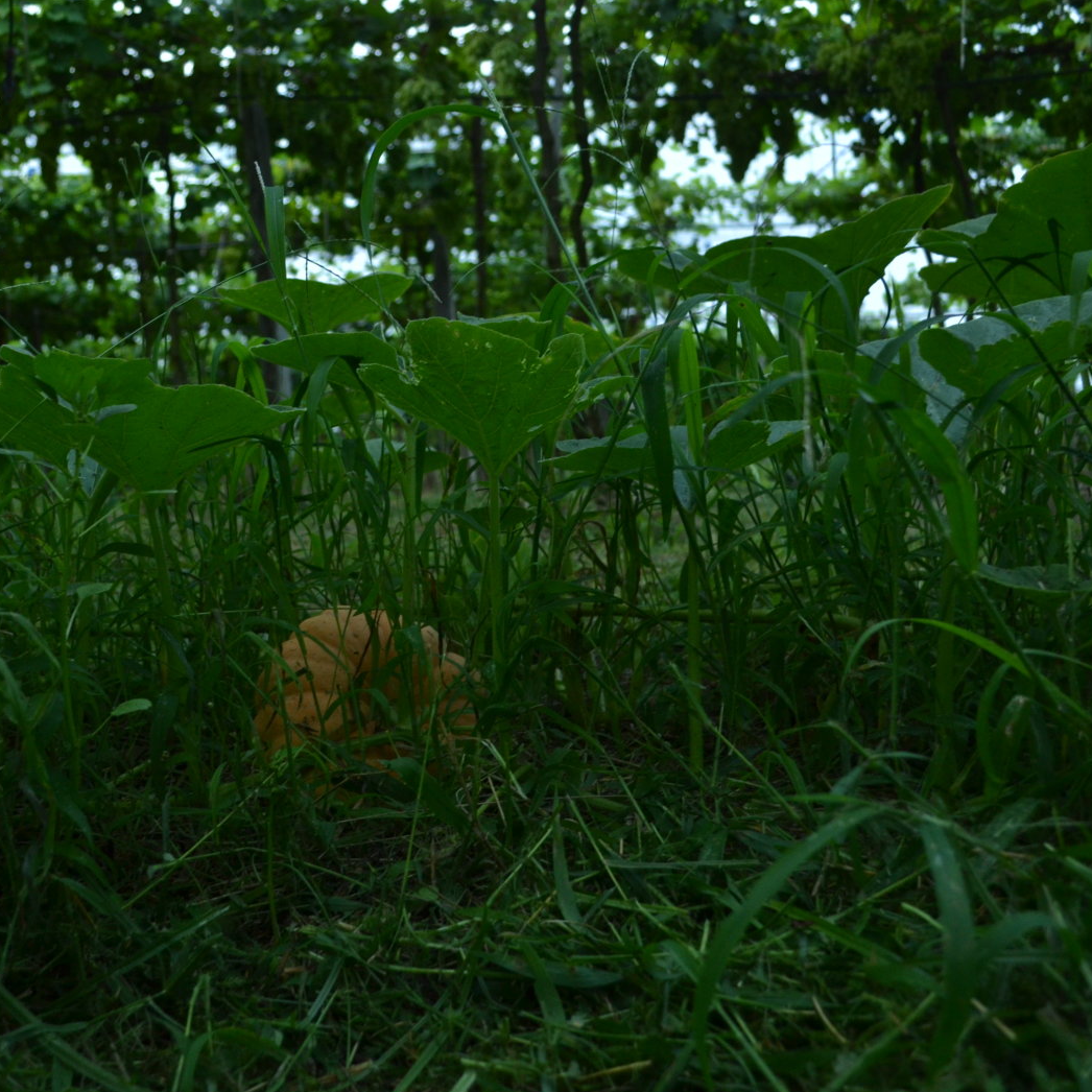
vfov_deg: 42.8
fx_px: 1392
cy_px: 537
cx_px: 446
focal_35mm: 39
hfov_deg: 42.7
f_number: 3.8
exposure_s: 1/40
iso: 400
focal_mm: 20
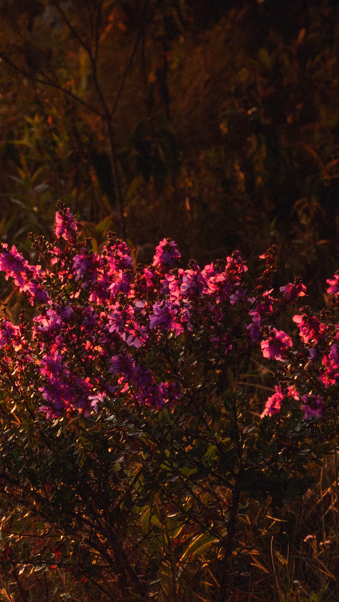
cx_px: -127
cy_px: 388
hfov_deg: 4.4
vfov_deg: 7.9
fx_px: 4382
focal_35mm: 274
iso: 640
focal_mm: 79
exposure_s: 1/60
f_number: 8
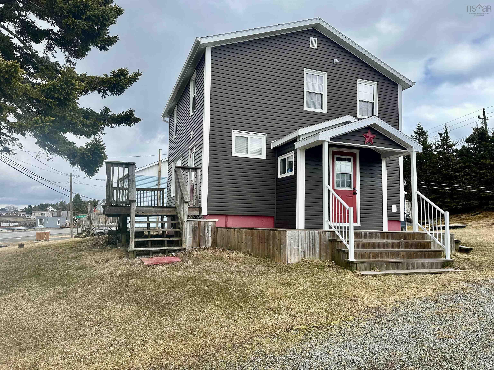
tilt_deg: +7.3
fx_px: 343
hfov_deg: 71.6
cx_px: 247
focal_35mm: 24
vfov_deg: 56.8
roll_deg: -2.2
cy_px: 185
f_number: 1.78
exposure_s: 1/1562
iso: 80
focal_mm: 6.86
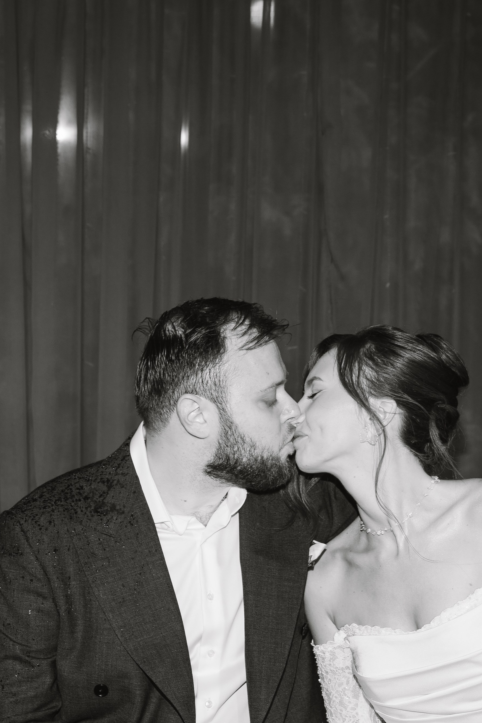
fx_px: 1787
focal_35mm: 89
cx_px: 276
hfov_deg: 15.4
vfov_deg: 22.8
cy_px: 486
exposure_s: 1/60
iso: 80
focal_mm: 40
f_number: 5
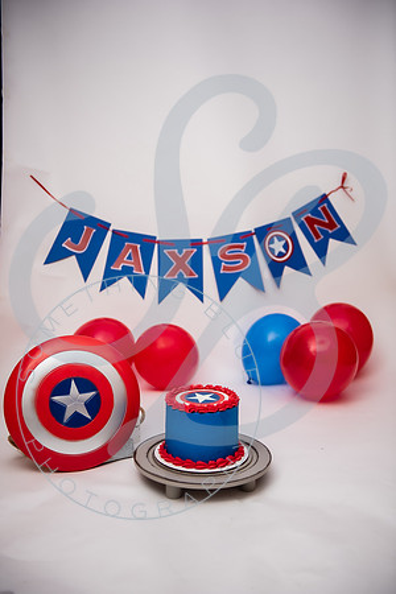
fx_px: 693
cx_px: 198
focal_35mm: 42
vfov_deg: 46.4
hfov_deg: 31.9
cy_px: 297
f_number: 2.8
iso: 100
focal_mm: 42
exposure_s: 1/160
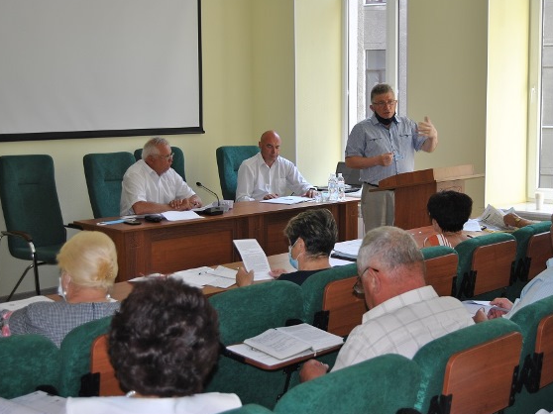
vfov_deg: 27.5
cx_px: 303
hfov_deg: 36.2
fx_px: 846
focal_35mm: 53
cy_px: 205
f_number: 4.5
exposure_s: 1/60
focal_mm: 32
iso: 200
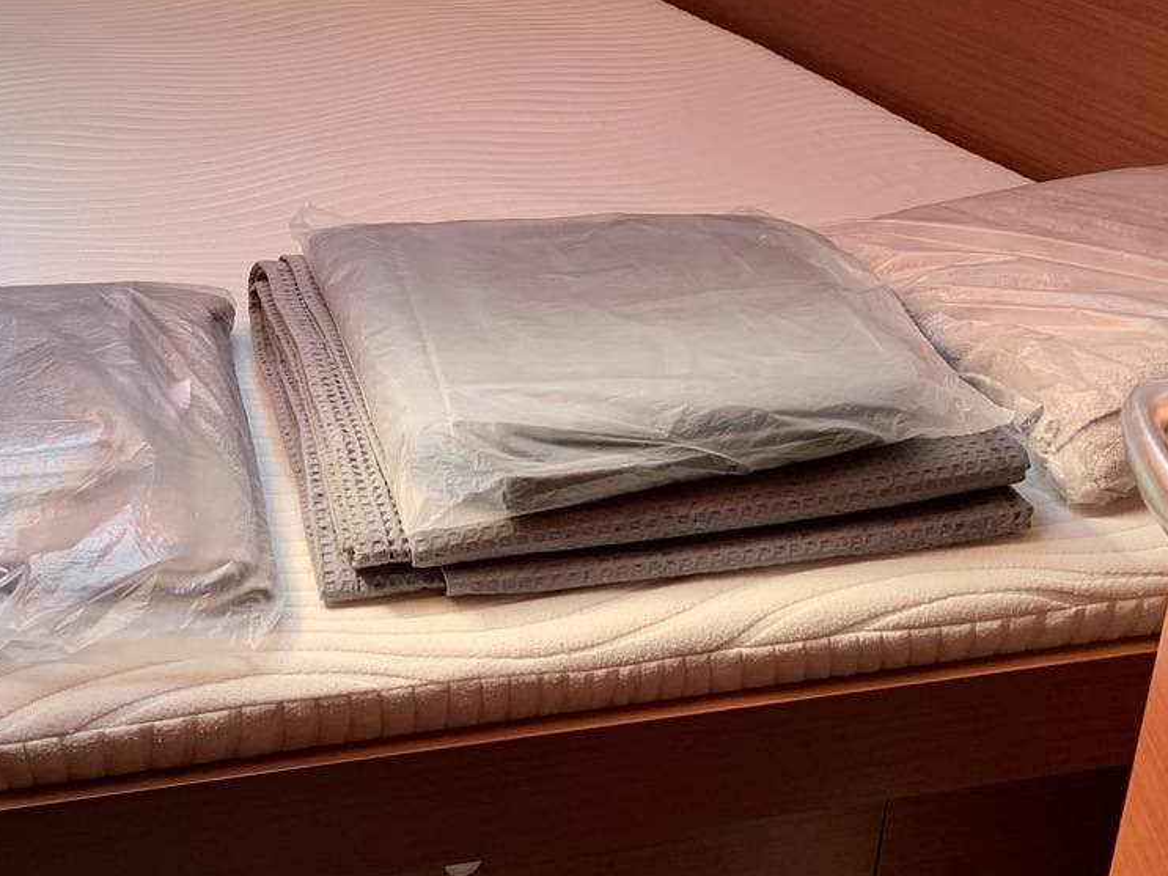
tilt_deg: -23.2
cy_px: 123
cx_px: 341
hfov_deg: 33.9
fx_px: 1889
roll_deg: -1.1
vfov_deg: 25.4
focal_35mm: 56
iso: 50
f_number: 1.8
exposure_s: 1/121
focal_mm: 4.25
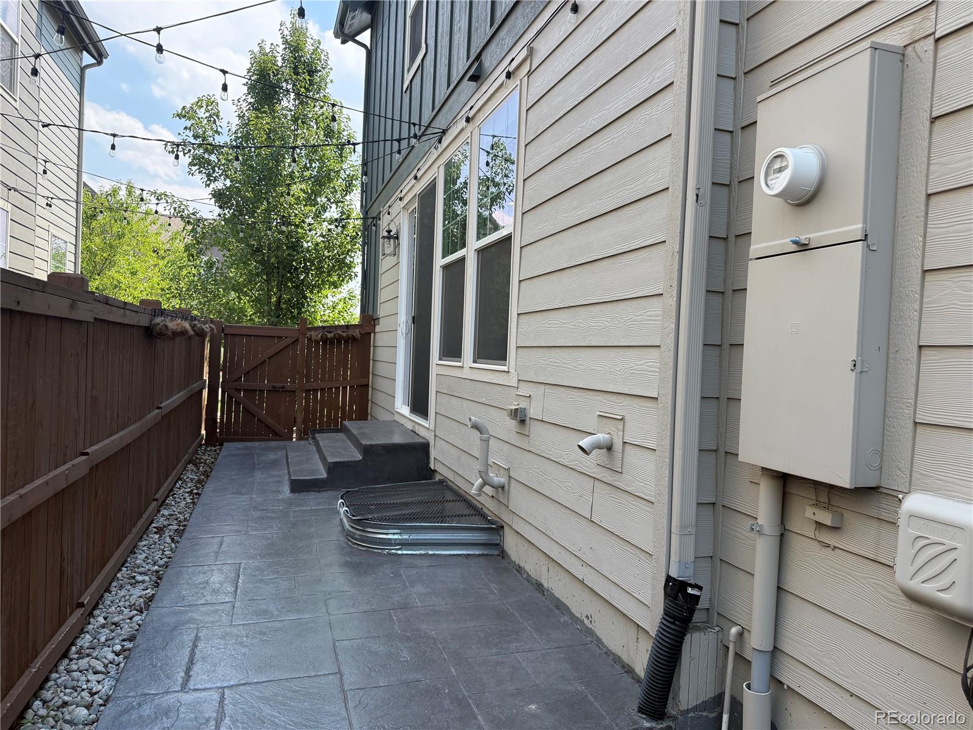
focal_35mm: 24
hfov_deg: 71.6
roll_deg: -2.2
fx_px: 675
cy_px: 365
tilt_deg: -1.0
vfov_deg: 56.8
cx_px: 486
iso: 100
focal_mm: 6.76
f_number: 1.78
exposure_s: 1/1493
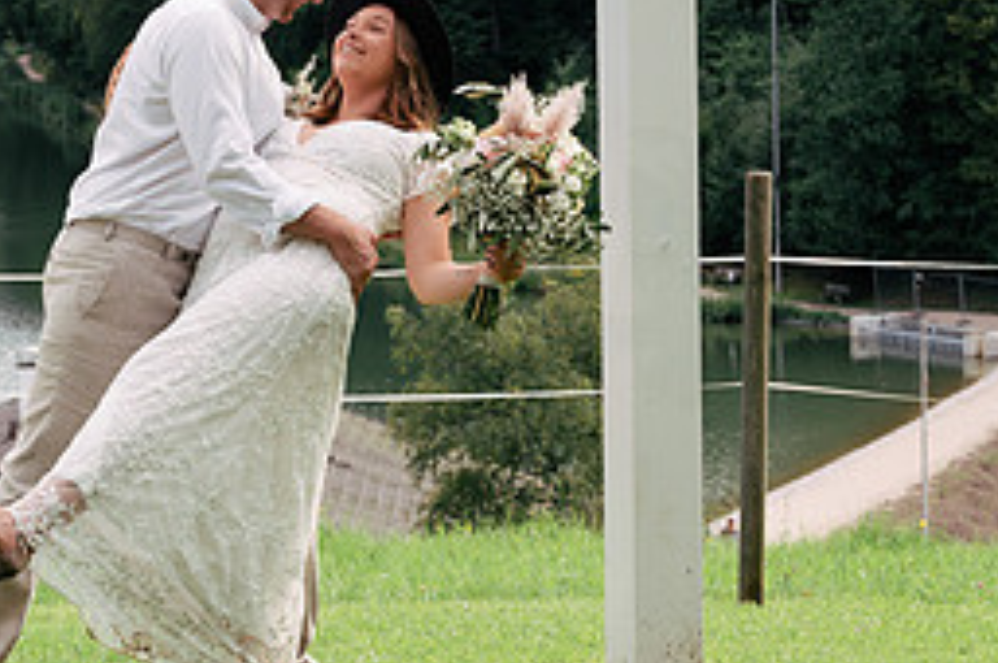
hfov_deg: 12.1
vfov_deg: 8.1
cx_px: 207
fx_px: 4707
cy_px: 234
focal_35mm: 170
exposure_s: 1/250
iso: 500
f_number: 10
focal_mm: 75
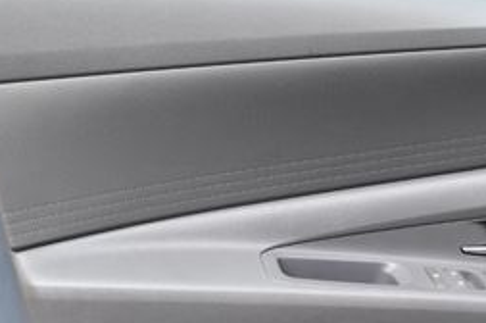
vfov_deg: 17.8
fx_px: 1025
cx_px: 350
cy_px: 242
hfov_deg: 26.4
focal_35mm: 76
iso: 400
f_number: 5
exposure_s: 1/250
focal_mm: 20
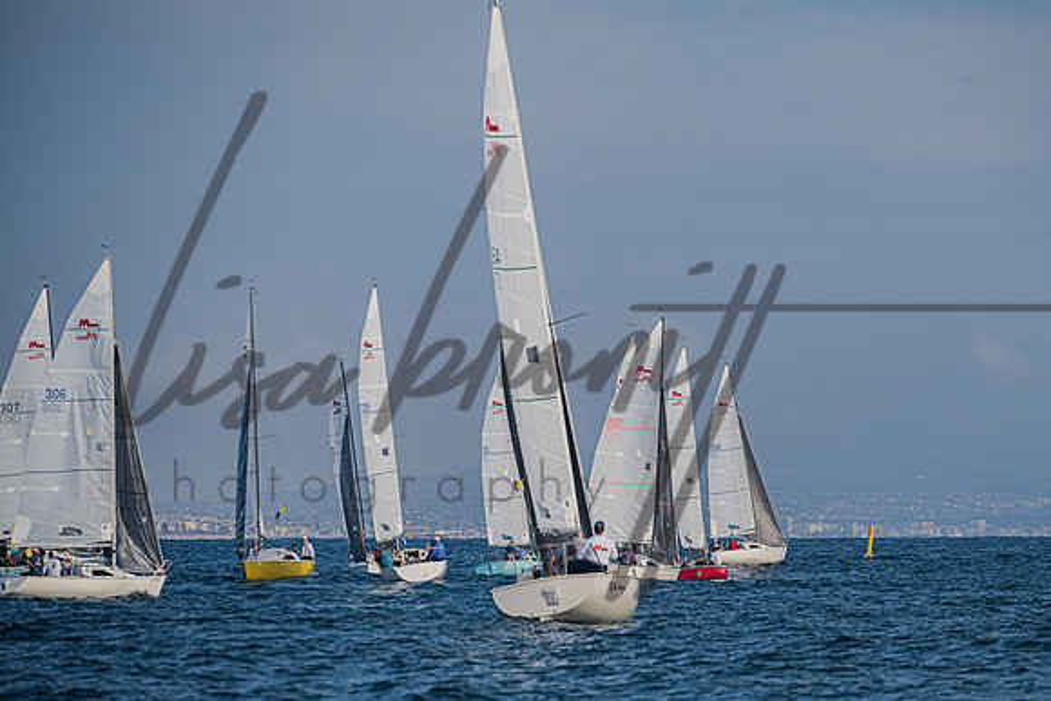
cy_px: 440
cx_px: 666
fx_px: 7419
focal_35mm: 254
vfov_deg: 5.4
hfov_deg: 8.1
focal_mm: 200
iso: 400
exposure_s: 1/1000
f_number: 6.3
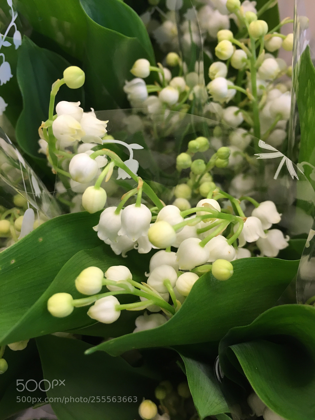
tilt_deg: -66.2
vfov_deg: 61.7
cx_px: 158
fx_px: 352
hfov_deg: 48.2
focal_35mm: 29
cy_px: 210
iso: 100
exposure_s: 1/33
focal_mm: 4.15
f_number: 2.2
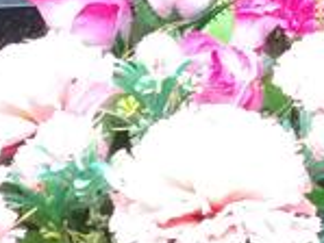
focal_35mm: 279
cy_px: -297
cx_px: 402
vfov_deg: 5.2
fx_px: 2613
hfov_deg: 7.0
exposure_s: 1/40
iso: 800
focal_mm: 5.99
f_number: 2.6
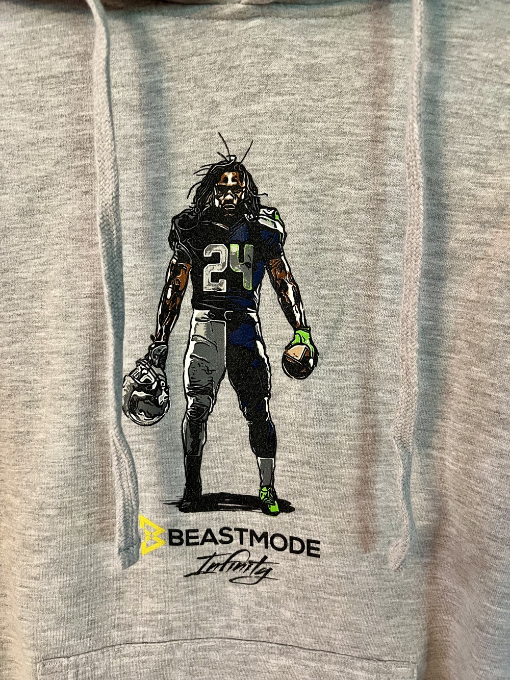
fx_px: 511
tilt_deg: -9.0
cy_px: 340
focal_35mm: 26
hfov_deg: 53.1
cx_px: 255
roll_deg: +0.5
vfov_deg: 67.3
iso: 320
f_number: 1.5
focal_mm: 5.7
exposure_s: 1/60
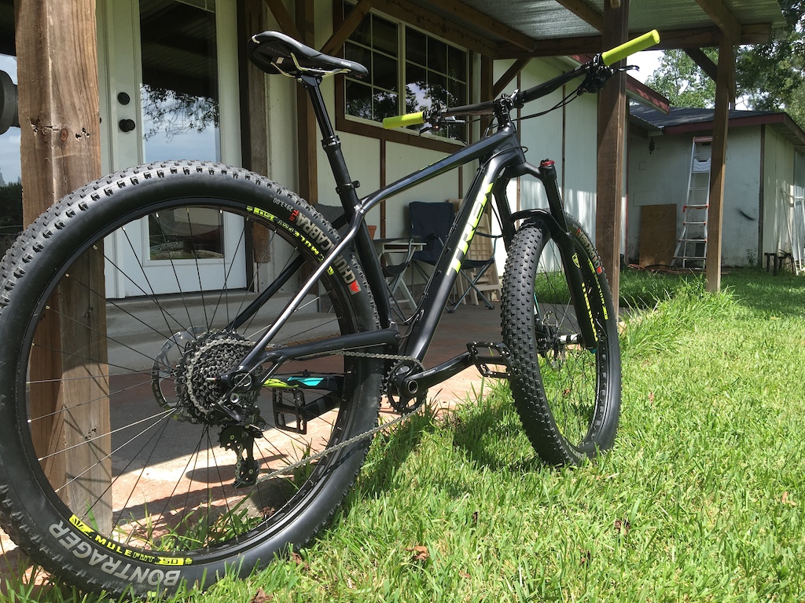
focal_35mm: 29
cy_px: 302
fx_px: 674
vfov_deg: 48.2
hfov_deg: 61.7
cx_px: 402
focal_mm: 4.15
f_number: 2.2
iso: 25
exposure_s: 1/620
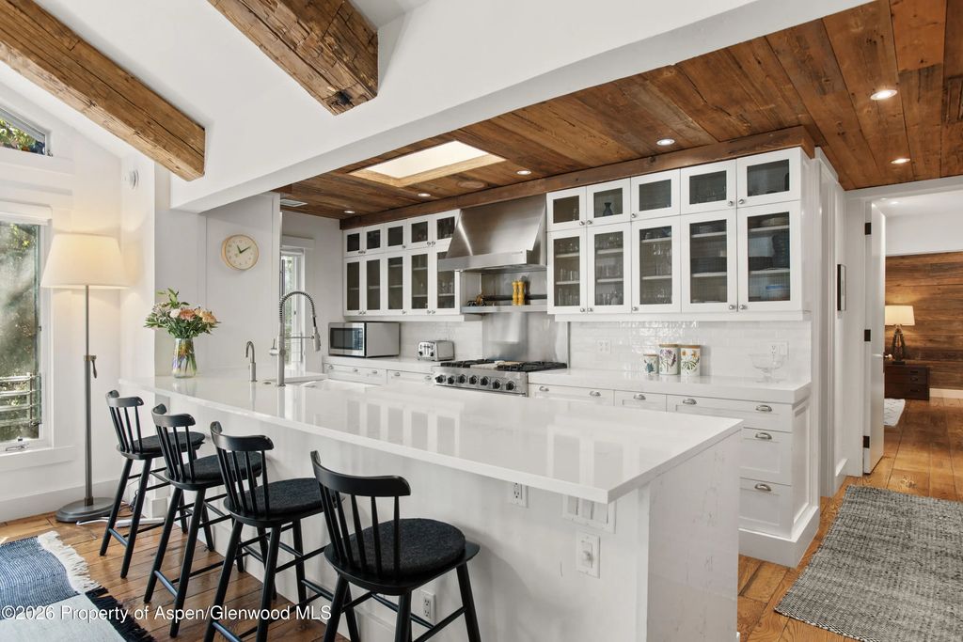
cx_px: 482
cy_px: 321
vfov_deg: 61.9
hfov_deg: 84.0
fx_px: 535
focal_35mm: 20
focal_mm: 20
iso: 400
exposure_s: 1/2.5
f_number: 7.1
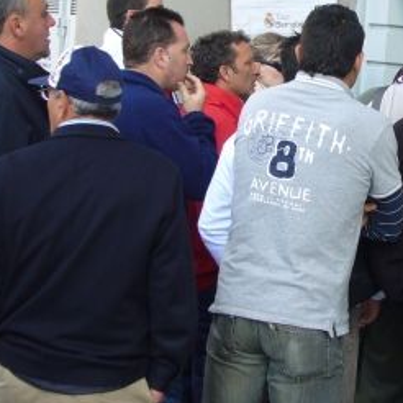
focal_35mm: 124
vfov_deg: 14.0
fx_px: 1633
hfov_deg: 13.9
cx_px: 408
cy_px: 141
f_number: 3.8
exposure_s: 1/100
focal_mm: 8.8
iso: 80
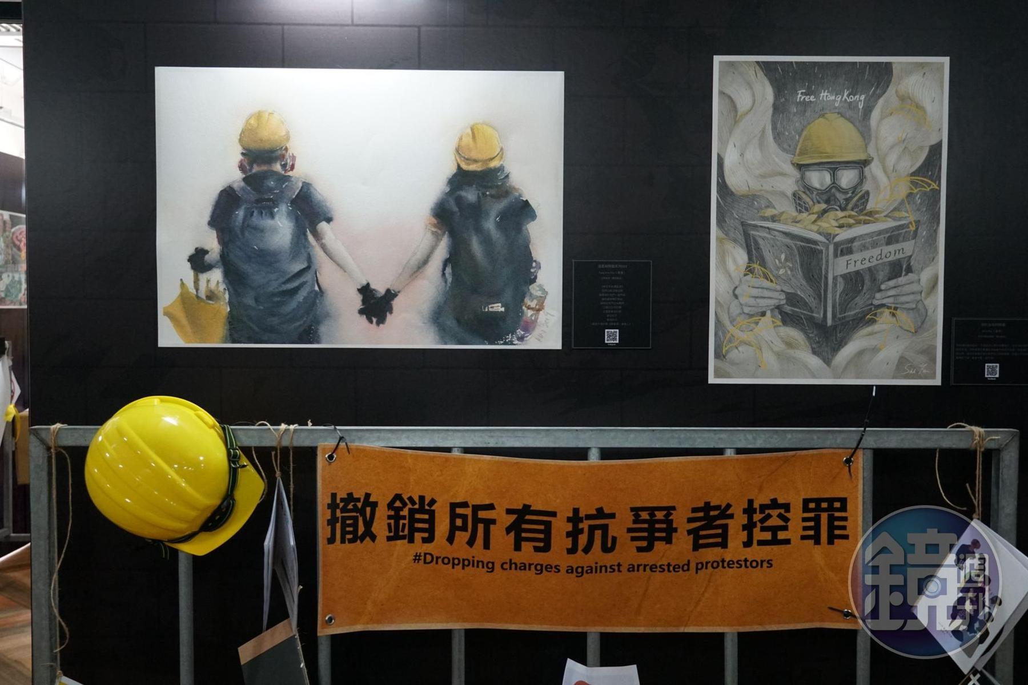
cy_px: 342
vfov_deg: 35.5
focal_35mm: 38
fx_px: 1071
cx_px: 514
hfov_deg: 51.3
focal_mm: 25
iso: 3200
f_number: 4
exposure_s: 1/60
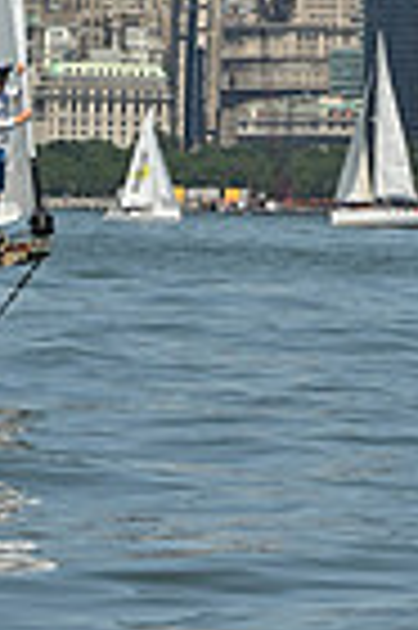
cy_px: -410
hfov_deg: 3.1
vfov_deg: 4.7
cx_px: -285
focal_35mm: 435
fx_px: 7594
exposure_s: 1/1000
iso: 320
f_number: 11
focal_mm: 105
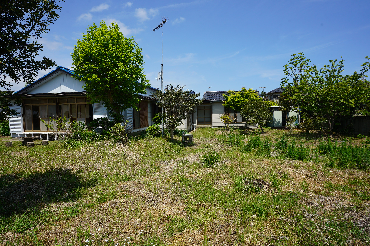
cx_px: 185
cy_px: 123
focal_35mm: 19
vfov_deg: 64.6
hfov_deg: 86.9
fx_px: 195
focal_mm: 19
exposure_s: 1/160
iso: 100
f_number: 10
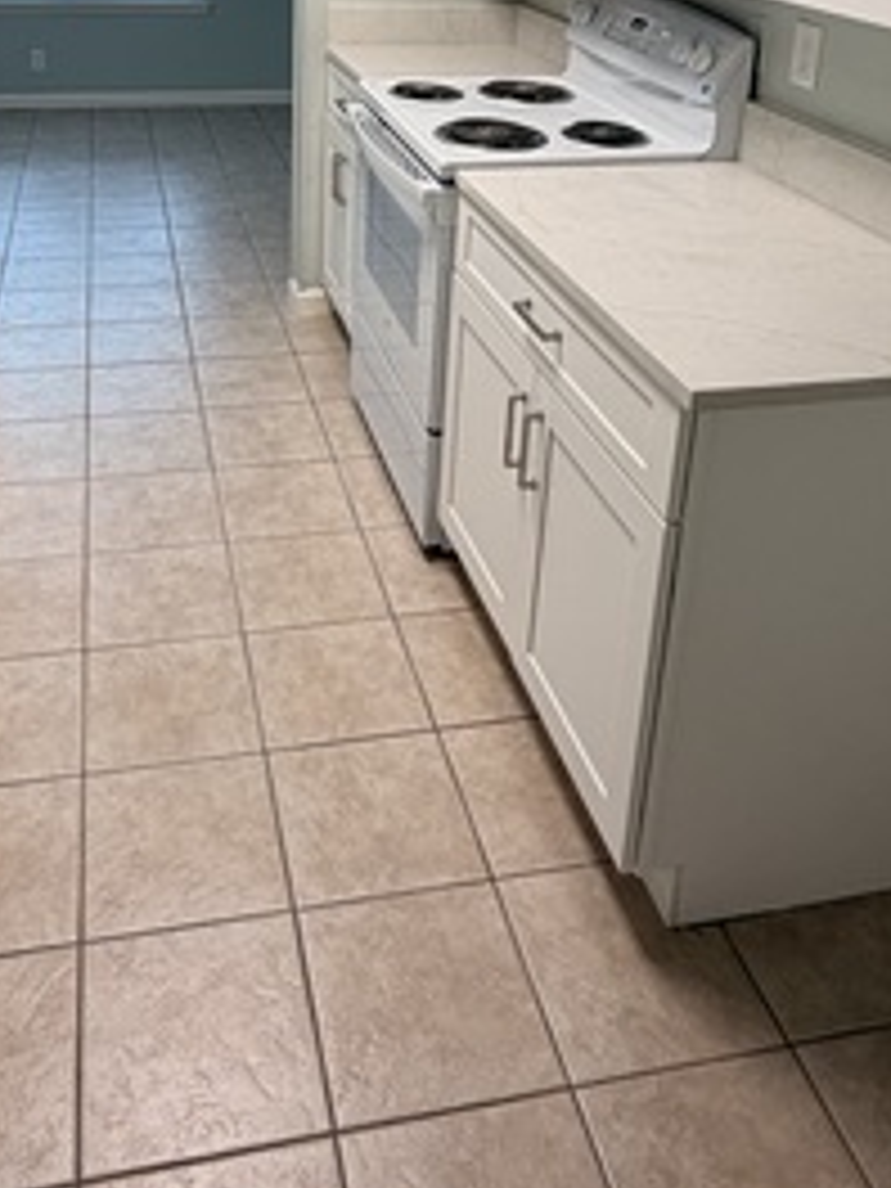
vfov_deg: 49.5
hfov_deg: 41.5
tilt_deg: -16.3
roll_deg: -2.2
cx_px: 328
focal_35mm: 34
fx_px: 1167
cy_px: 176
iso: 100
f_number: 2.2
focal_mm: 2.22
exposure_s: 1/120
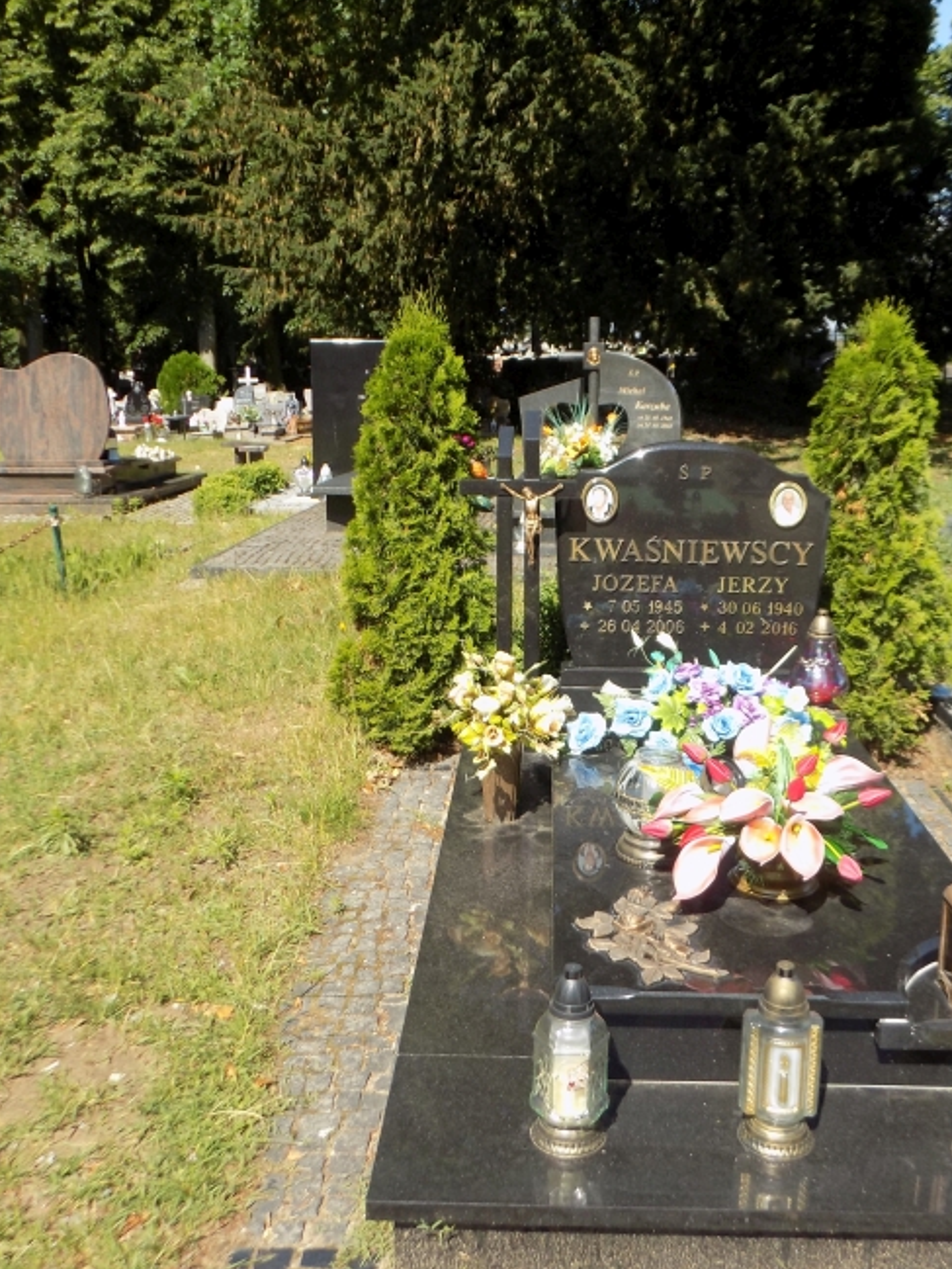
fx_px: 1246
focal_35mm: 34
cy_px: 598
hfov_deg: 41.8
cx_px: 526
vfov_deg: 53.9
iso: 80
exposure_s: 1/640
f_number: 3.1
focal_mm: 4
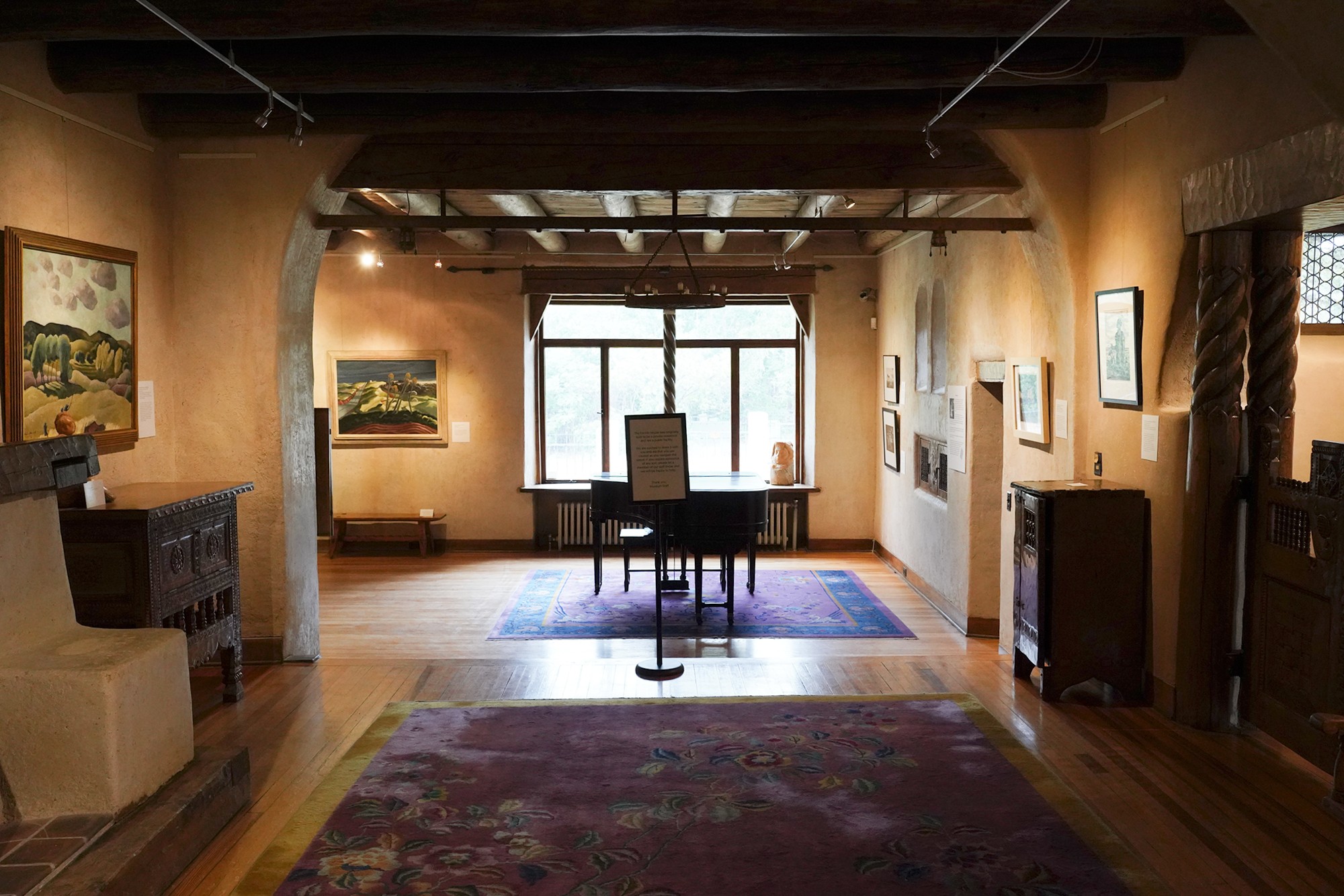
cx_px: 672
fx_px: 1045
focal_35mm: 28
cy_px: 448
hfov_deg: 65.5
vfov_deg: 46.4
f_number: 7.1
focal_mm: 28
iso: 4000
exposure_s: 1/100
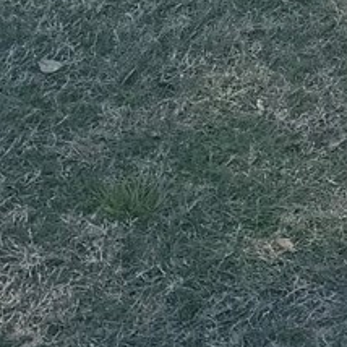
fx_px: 2302
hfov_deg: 7.8
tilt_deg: -9.6
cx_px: 903
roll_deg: +0.6
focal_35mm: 203
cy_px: -718
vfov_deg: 7.5
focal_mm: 6.76
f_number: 1.78
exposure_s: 1/2174
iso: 80
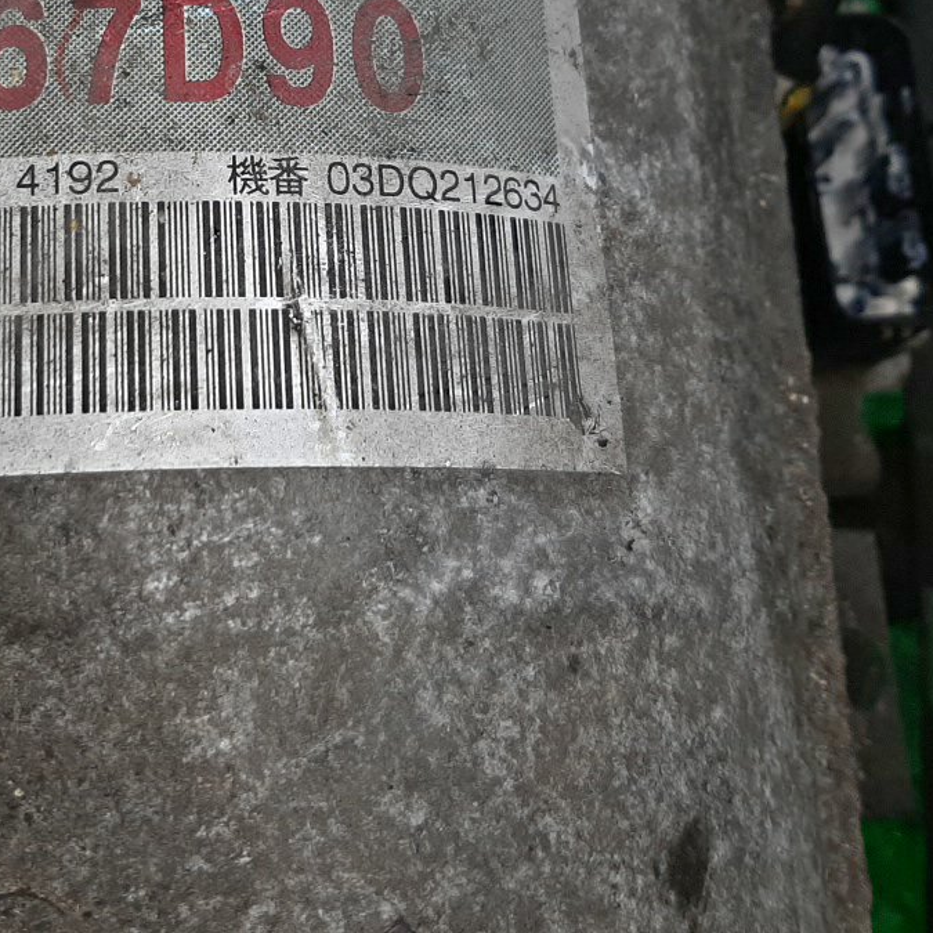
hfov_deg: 33.7
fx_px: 1494
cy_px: 188
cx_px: 185
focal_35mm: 49
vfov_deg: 33.7
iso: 50
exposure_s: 1/100
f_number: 1.7
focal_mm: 3.93
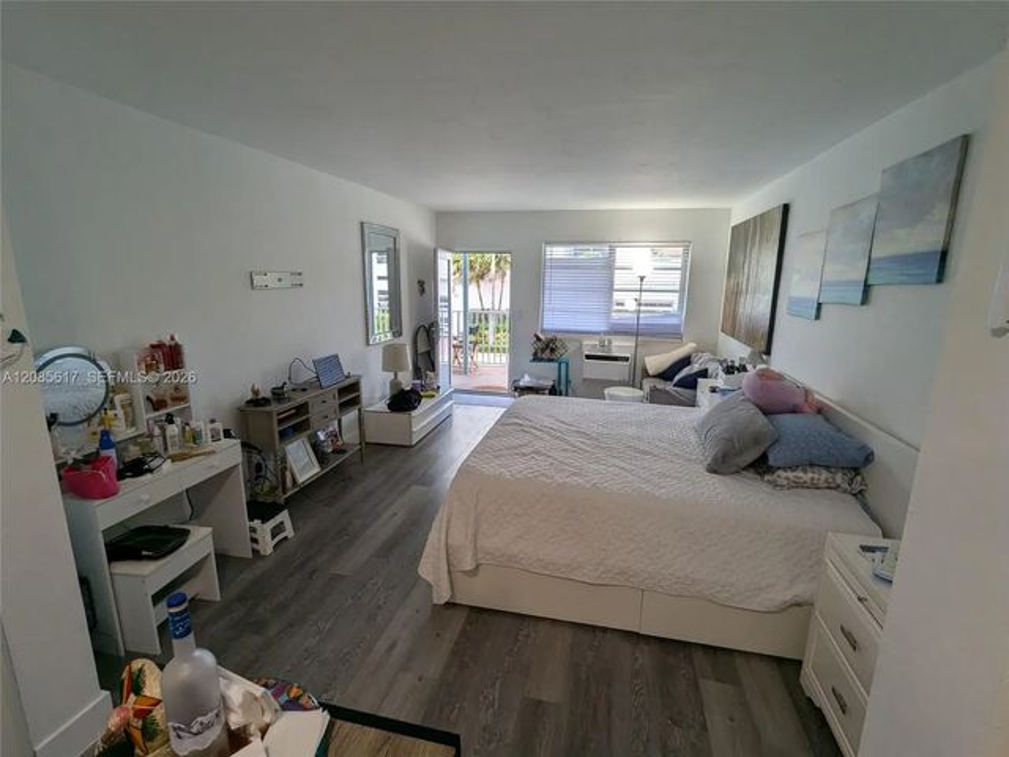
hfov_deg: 94.5
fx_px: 466
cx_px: 504
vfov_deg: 78.1
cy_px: 378
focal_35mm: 16
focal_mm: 2.35
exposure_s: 1/120
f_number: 2.2
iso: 64
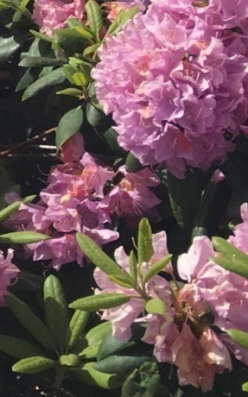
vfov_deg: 14.6
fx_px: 1483
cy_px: -132
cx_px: -620
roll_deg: +1.0
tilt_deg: -8.2
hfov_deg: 7.7
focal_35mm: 137
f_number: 2.2
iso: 25
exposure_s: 1/1350
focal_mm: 4.15
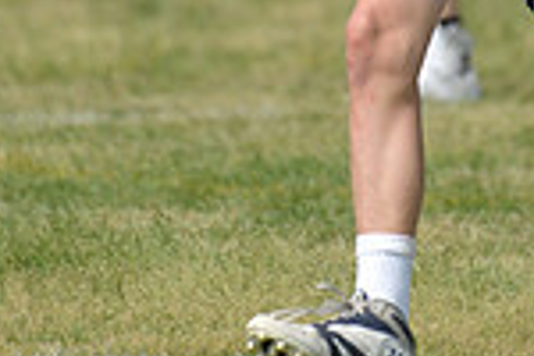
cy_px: -281
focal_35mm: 1544
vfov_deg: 0.9
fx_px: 22901
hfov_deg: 1.3
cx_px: 295
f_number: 4
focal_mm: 400
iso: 640
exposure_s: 1/3200
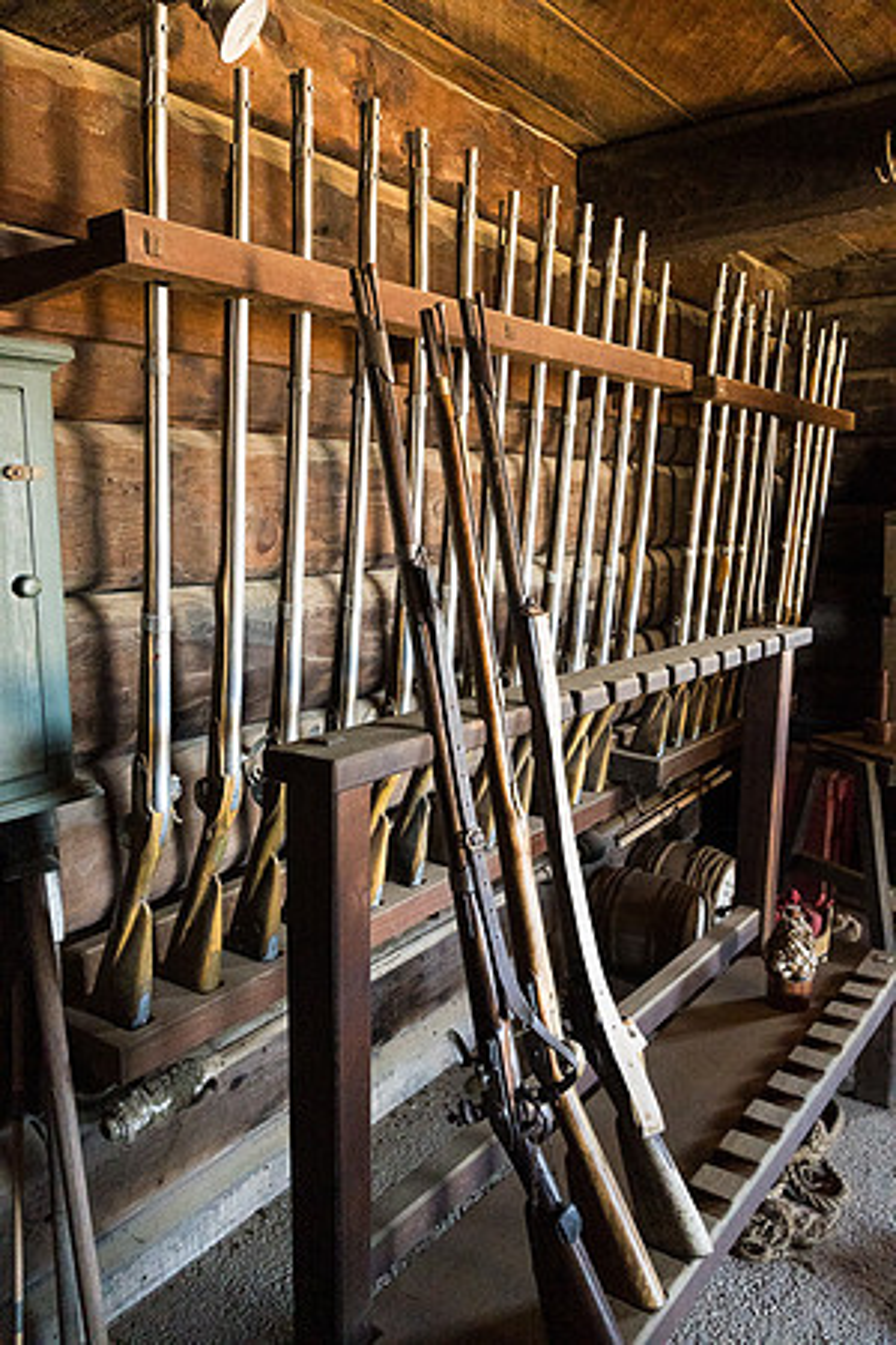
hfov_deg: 46.4
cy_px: 672
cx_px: 448
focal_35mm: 28
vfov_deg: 65.5
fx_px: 1045
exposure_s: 1/30
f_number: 8
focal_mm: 28
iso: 10000
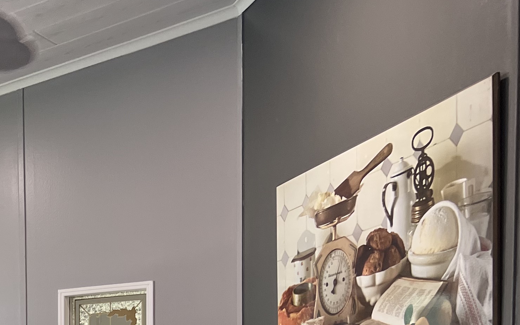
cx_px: -89
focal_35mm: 75
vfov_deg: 15.9
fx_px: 1063
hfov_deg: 25.0
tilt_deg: -3.9
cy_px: 487
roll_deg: +0.4
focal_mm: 5.7
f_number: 1.5
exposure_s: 1/120
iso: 125
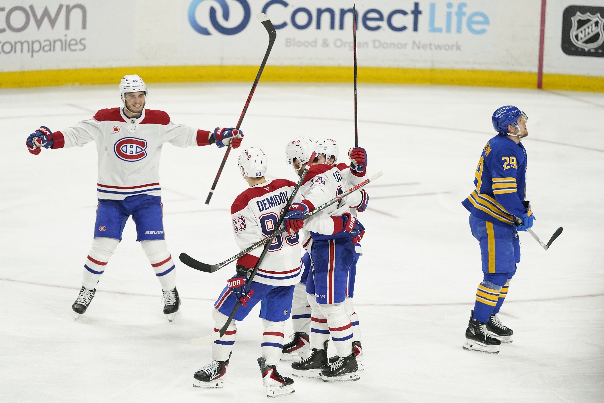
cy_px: 202
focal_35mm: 300
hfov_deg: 6.9
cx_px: 302
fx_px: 5033
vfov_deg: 4.6
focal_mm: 300
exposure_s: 1/2500
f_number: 2.8
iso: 4000
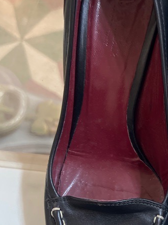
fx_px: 375
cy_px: 128
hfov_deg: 23.6
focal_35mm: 58
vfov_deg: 33.2
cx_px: 186
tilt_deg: -67.2
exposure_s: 1/50
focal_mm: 5.7
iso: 400
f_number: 1.5
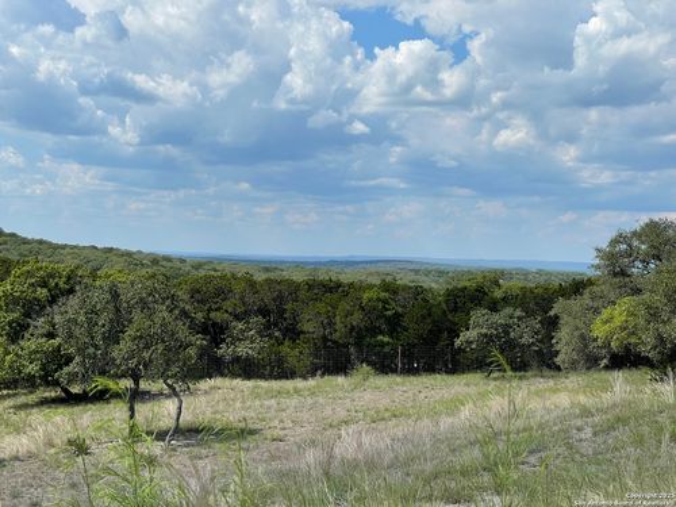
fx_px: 1015
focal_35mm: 52
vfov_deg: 28.0
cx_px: 338
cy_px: 254
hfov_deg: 36.8
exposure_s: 1/2994
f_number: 2
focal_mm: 6
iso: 25
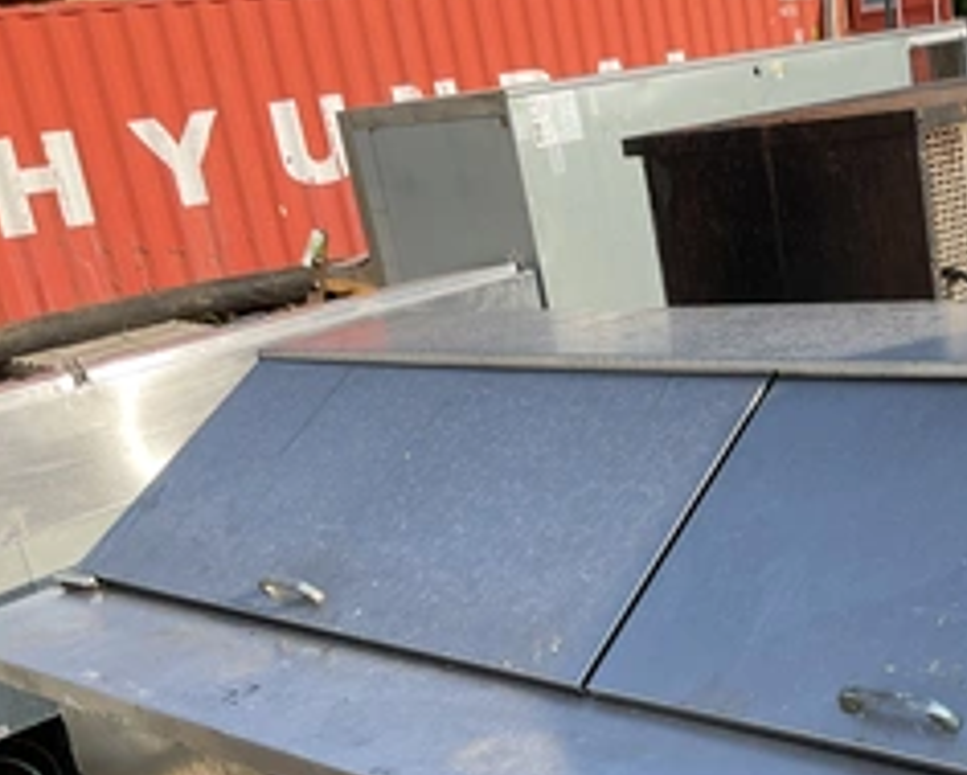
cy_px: 484
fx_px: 1374
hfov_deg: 37.2
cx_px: 795
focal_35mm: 48
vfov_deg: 31.3
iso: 25
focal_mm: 3
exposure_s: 1/978
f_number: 1.8
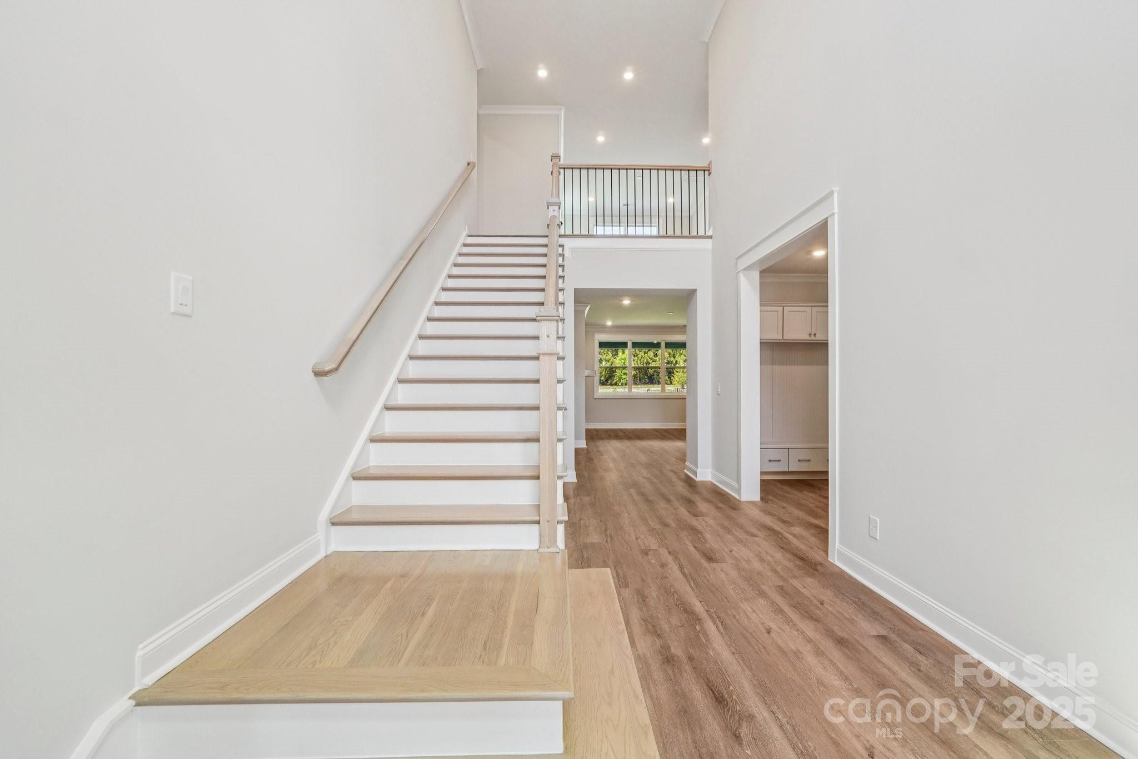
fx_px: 474
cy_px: 380
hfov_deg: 100.4
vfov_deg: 77.3
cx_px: 569
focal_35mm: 15
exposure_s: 1/30
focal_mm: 10
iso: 250
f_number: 8
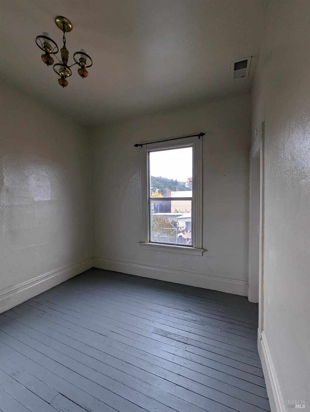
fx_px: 155
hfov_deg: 90.1
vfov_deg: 106.1
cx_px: 155
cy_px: 206
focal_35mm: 13
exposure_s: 1/42.6
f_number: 2.2
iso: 150
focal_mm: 1.95
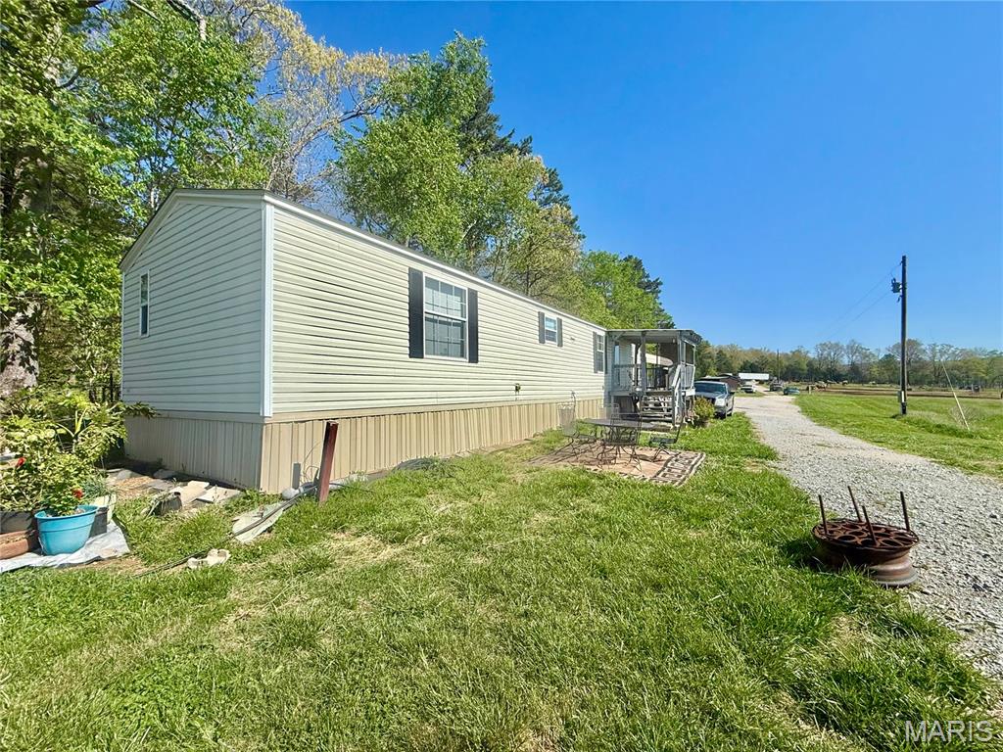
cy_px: 376
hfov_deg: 102.1
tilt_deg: +4.8
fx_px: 406
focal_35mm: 14
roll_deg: +1.1
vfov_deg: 85.7
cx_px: 502
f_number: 2.2
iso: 50
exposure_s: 1/6173
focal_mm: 2.22
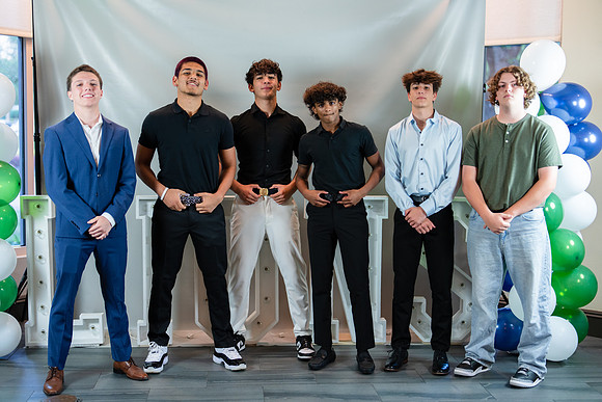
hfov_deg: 39.6
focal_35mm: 50
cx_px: 301
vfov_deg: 27.0
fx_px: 836
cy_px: 201
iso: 500
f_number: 1.2
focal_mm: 50
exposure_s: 1/320
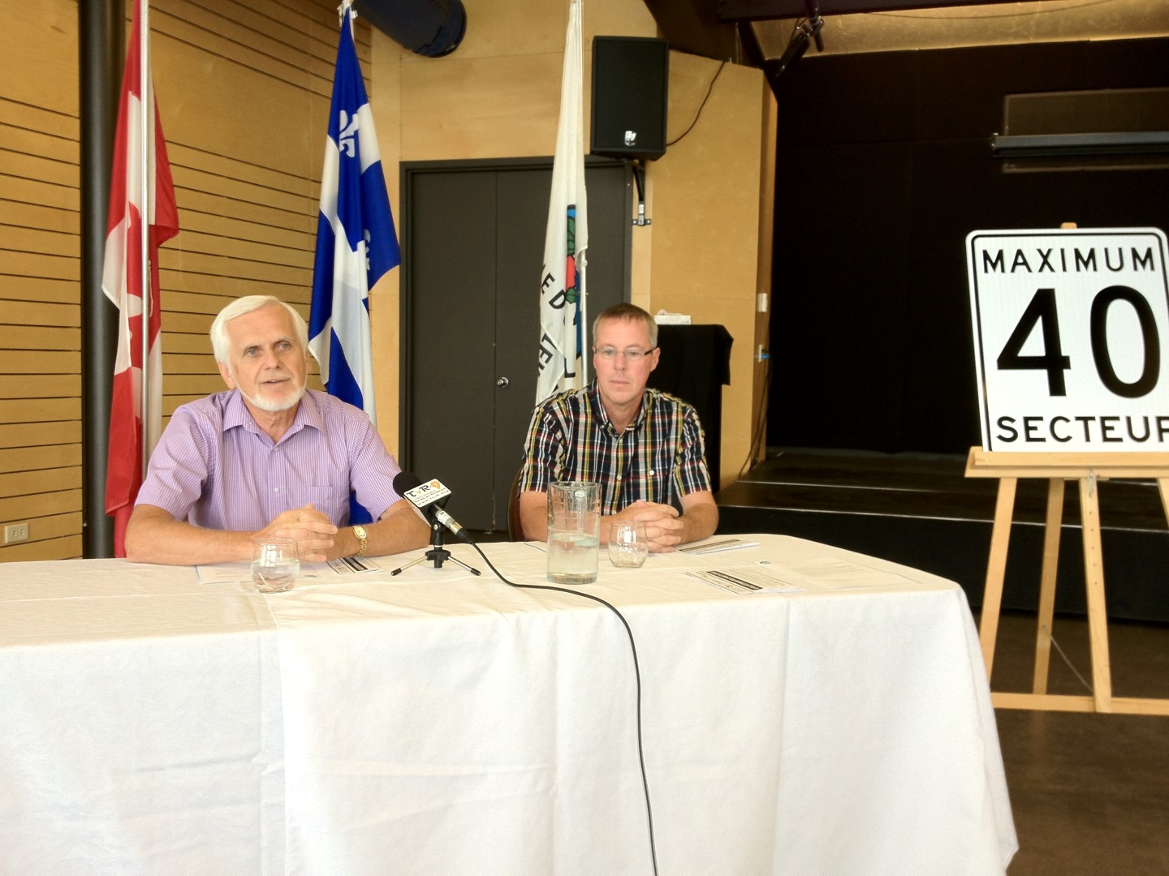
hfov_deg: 52.6
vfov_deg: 40.7
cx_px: 584
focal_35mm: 35
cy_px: 438
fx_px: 1182
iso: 64
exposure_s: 1/24
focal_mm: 4.28
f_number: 2.4
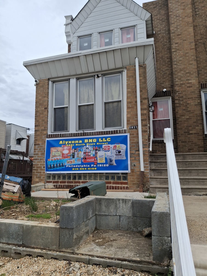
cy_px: 138
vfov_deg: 69.4
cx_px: 104
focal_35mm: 25
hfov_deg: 54.9
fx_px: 199
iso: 32
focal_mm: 4.69
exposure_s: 1/543
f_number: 1.8
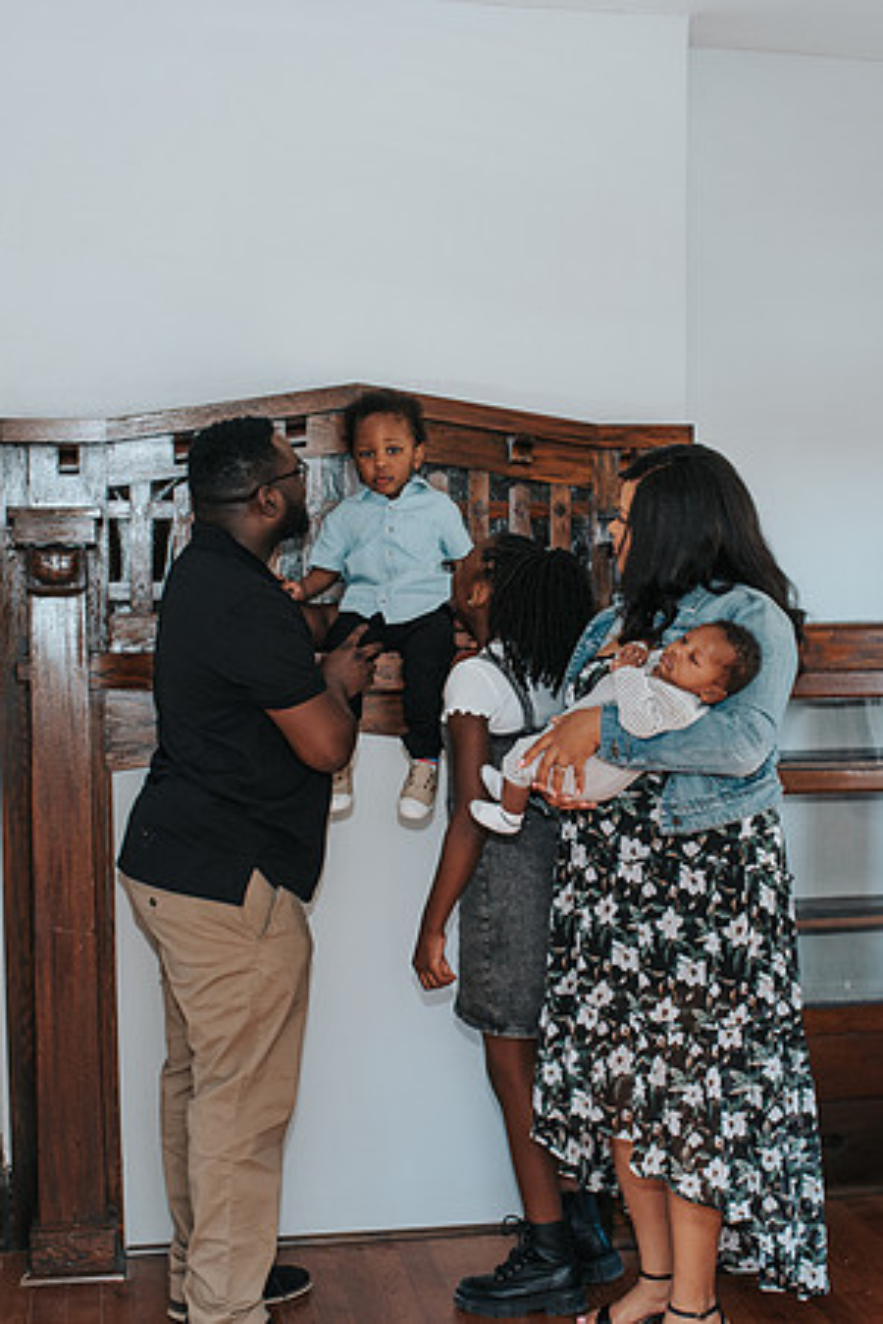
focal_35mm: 52
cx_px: 519
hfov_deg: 25.7
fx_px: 1930
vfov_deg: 37.9
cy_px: 662
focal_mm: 35
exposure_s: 1/200
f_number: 3.5
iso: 1000
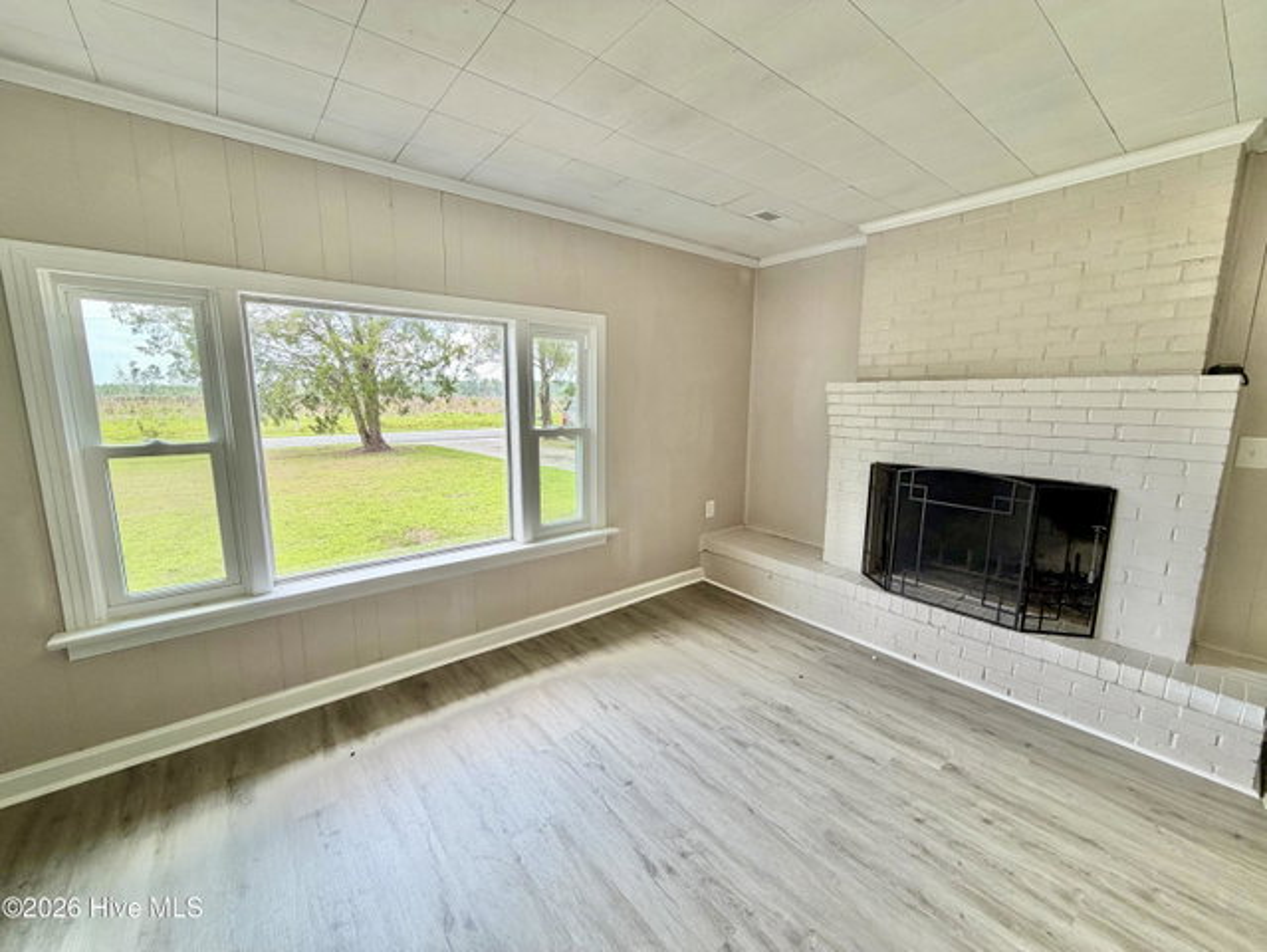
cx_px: 634
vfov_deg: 85.7
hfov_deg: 102.0
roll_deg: +0.2
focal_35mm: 14
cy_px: 476
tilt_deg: -8.2
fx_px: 513
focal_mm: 2.22
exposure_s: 1/120
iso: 50
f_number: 2.2
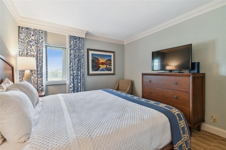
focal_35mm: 15
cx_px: 113
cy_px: 75
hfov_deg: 100.4
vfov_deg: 77.3
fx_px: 94
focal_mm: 10
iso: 100
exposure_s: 1.6
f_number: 8
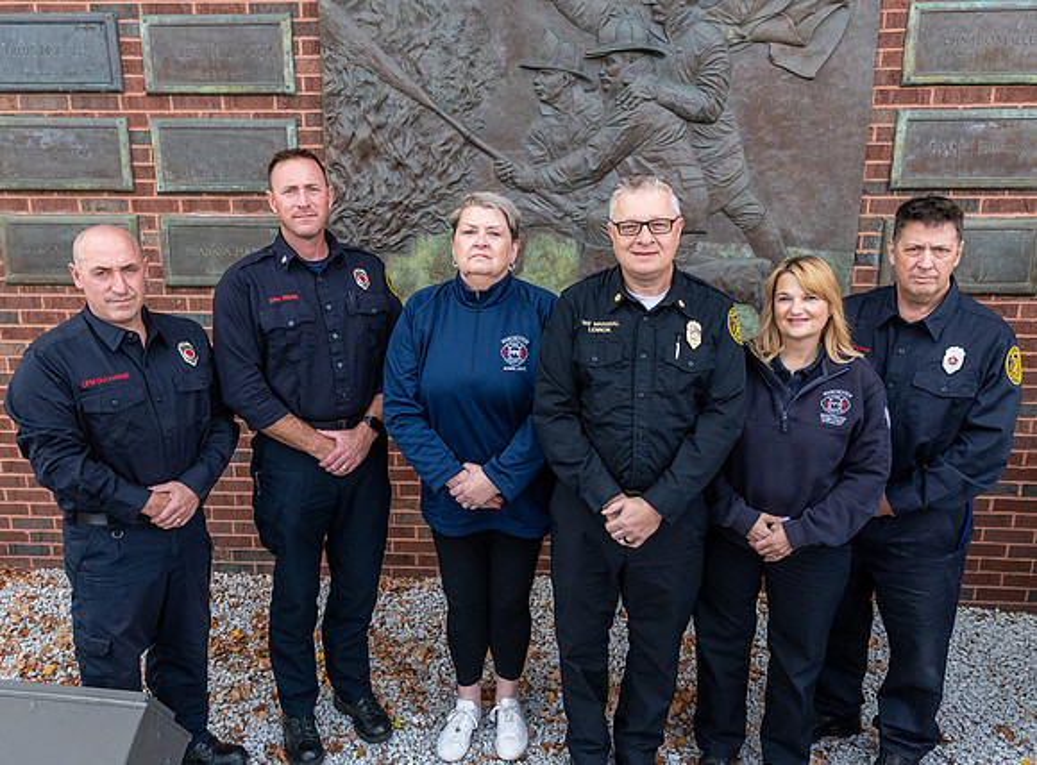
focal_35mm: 27
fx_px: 802
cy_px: 383
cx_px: 518
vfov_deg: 51.0
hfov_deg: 65.8
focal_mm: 16
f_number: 5
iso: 1000
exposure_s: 1/2000
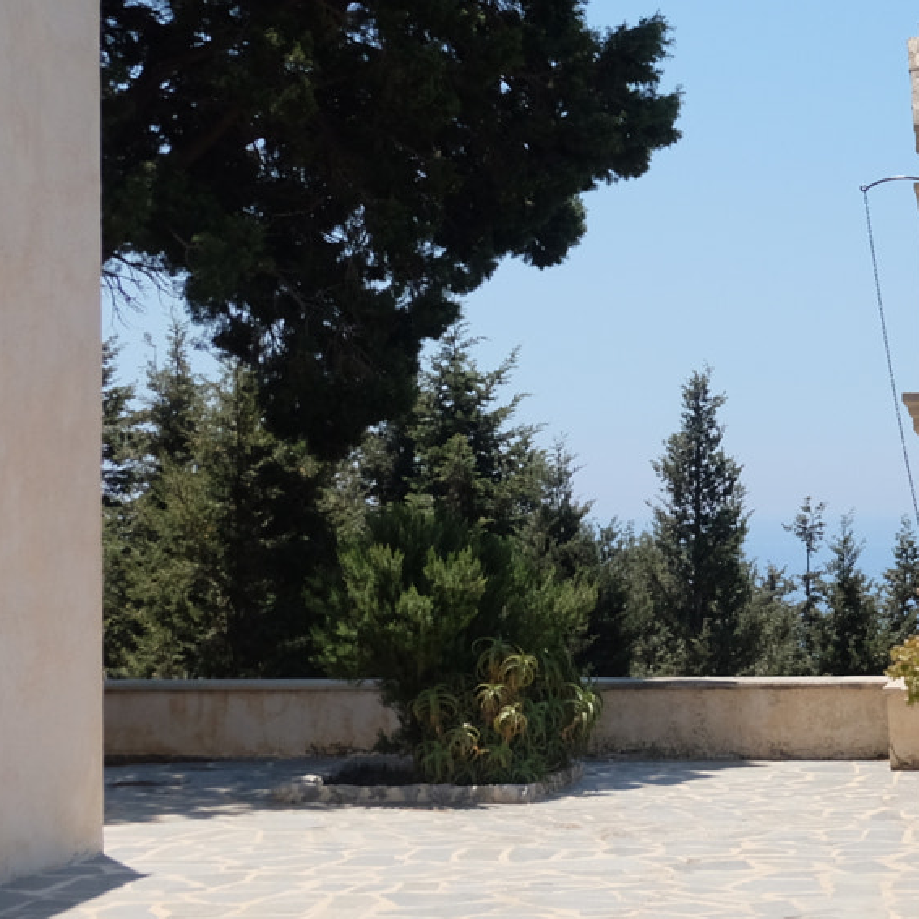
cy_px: 422
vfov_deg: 18.1
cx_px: 1183
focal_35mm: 96
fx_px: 2883
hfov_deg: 17.1
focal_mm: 26.6
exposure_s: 1/1900
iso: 800
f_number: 4.2
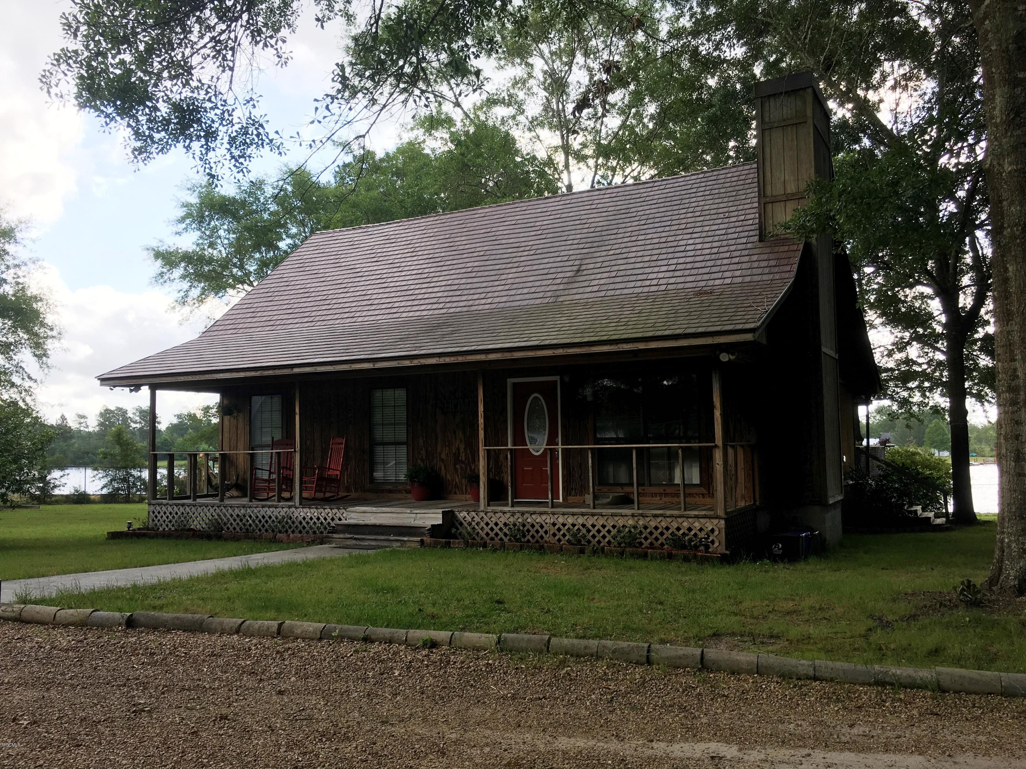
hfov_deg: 61.7
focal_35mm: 29
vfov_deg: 48.2
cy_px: 384
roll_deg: +0.8
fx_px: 860
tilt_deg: +3.4
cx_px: 513
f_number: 2.2
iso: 25
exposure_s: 1/418
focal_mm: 4.15
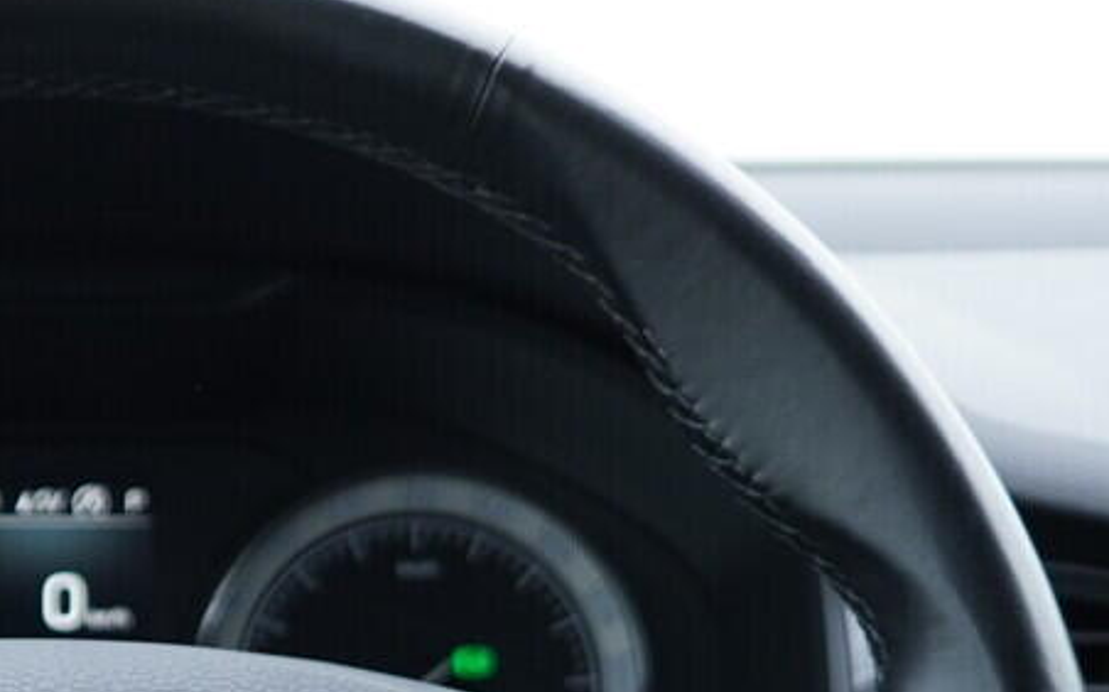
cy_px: 947
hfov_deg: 17.3
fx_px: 3534
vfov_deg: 10.9
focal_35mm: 117
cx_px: -83
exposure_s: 1/40
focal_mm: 24
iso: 250
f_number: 2.8
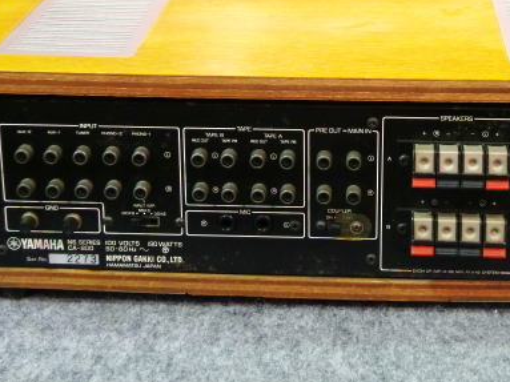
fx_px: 1355
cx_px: 329
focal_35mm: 92
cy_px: 81
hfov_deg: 21.3
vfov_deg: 16.0
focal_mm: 9.8
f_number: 3.6
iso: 400
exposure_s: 1/25
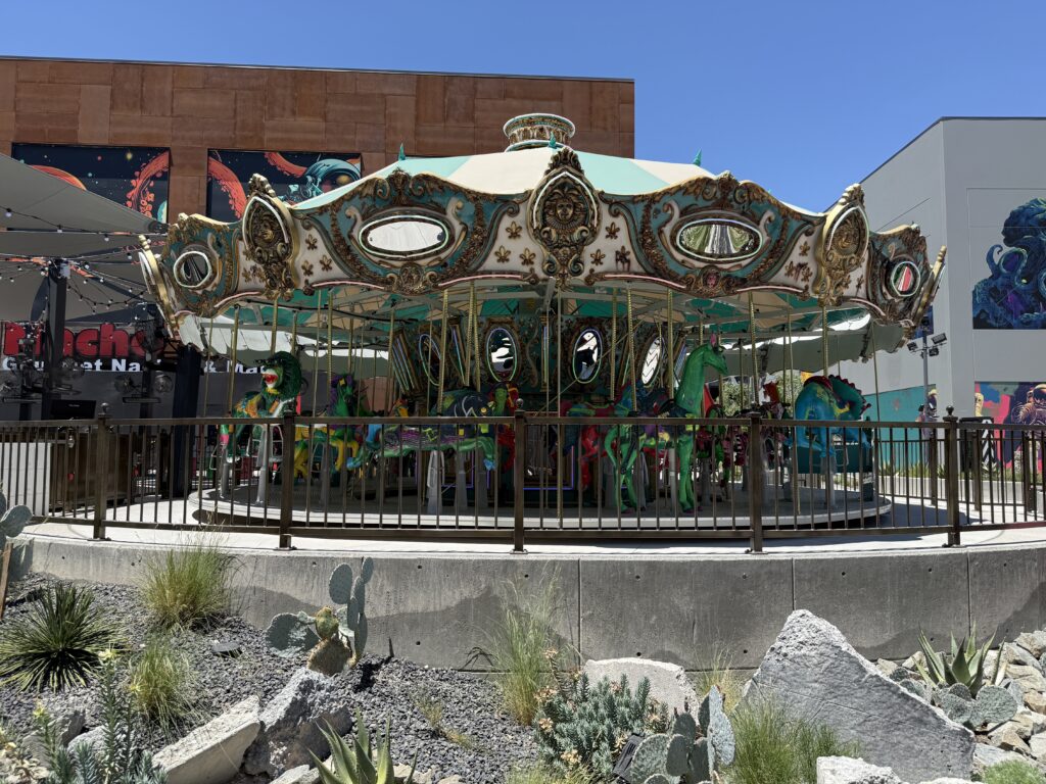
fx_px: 725
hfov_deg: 71.6
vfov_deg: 56.8
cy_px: 392
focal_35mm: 24
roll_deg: -0.2
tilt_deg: +5.0
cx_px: 523
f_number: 1.78
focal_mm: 6.76
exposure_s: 1/3021
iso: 80
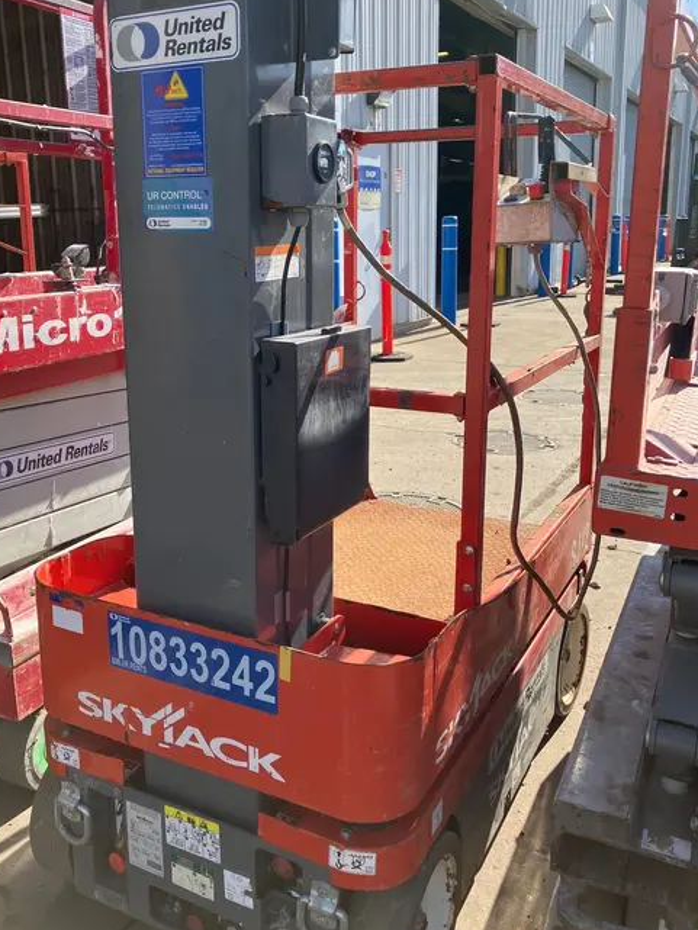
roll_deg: +1.4
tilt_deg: -11.2
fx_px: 860
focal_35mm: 32
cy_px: 408
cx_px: 309
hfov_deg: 44.1
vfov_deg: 56.6
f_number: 1.8
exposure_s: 1/1080
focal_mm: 3.99
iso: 32
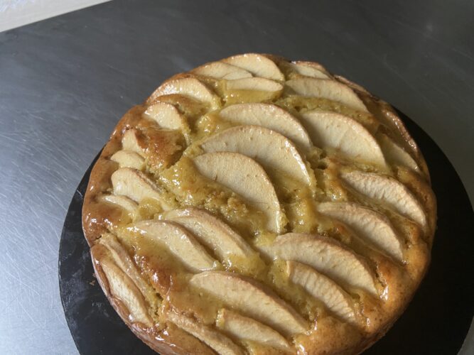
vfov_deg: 53.0
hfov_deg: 67.3
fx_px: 356
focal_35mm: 26
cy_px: 178
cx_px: 237
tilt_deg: -57.9
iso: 200
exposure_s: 1/60
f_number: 1.8
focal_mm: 4.25
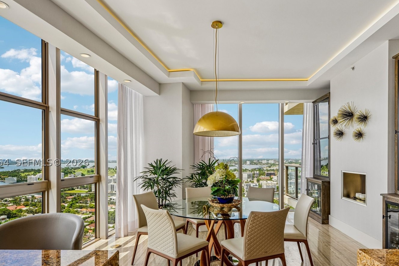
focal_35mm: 23
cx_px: 207
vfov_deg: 54.6
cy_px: 162
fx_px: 255
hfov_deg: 76.1
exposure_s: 1/125
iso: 200
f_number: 9
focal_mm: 18
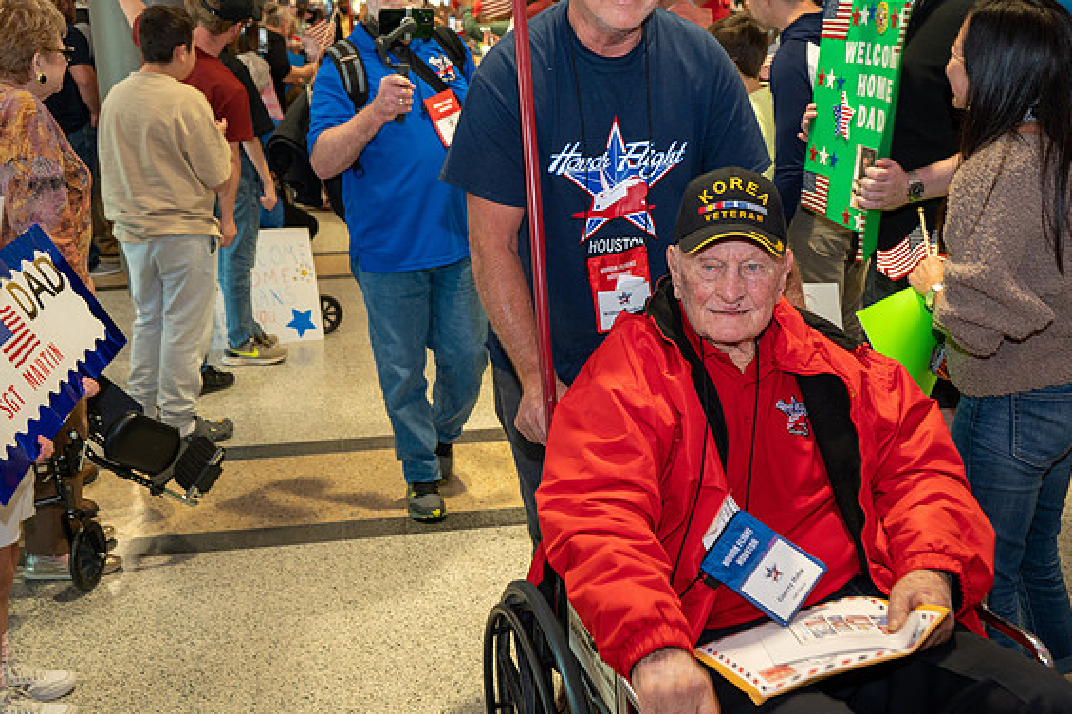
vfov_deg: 34.2
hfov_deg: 49.6
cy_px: 365
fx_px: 1161
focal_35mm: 39
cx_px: 537
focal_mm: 38
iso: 1400
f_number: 5
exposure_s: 1/40
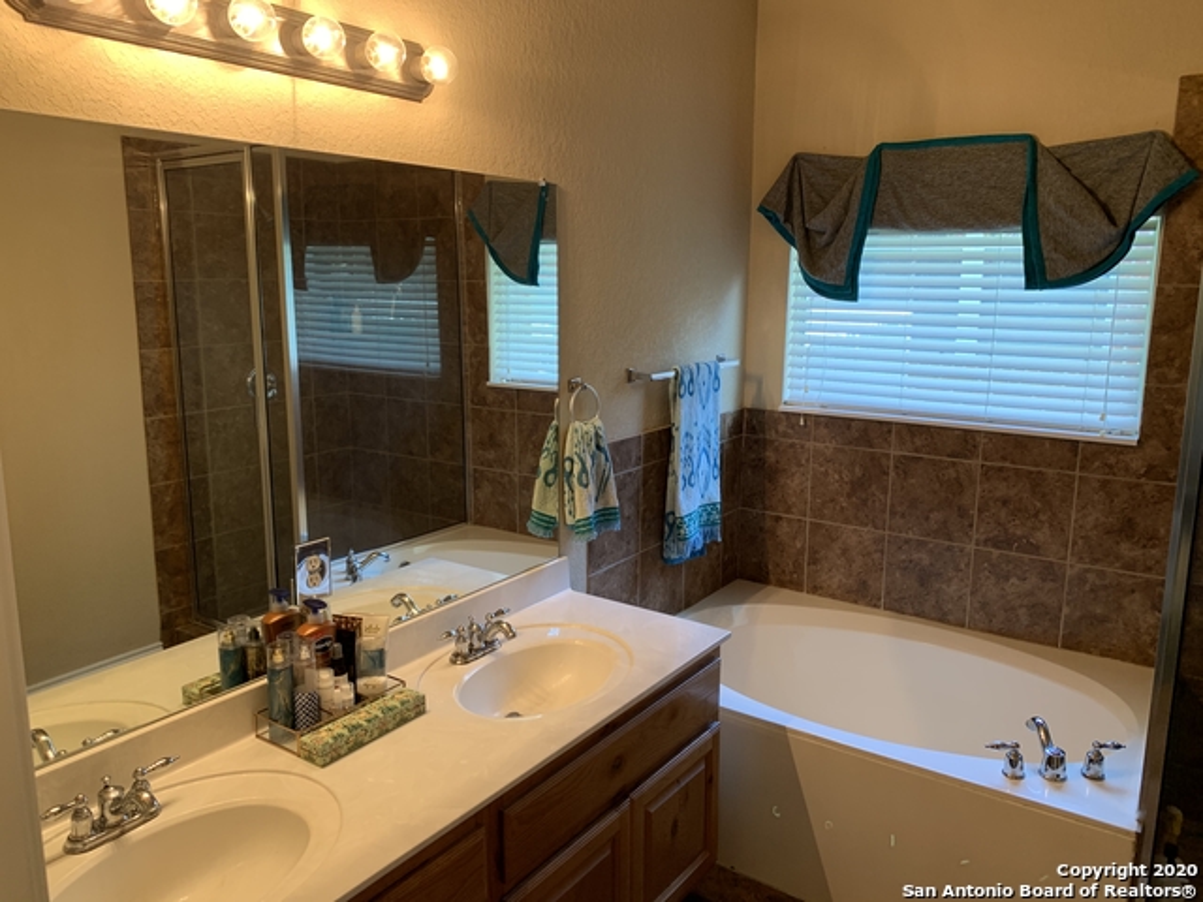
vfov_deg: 53.1
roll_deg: -1.1
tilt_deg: -11.8
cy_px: 451
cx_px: 602
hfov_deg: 67.3
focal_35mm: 26
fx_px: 904
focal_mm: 4.25
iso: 80
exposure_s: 1/60
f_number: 1.8
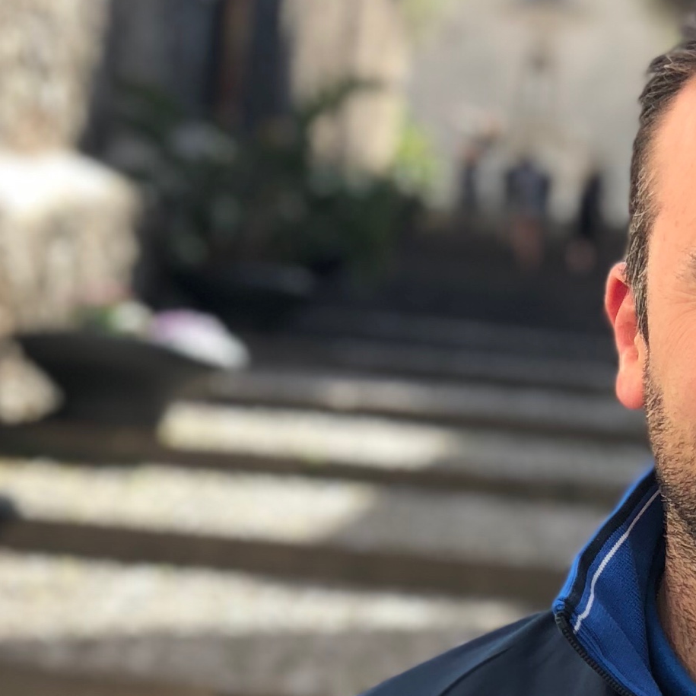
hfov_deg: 10.5
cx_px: 818
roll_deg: -5.0
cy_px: 714
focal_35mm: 164
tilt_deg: +5.1
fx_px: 3731
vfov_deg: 10.6
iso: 16
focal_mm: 6
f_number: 2.4
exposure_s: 1/200
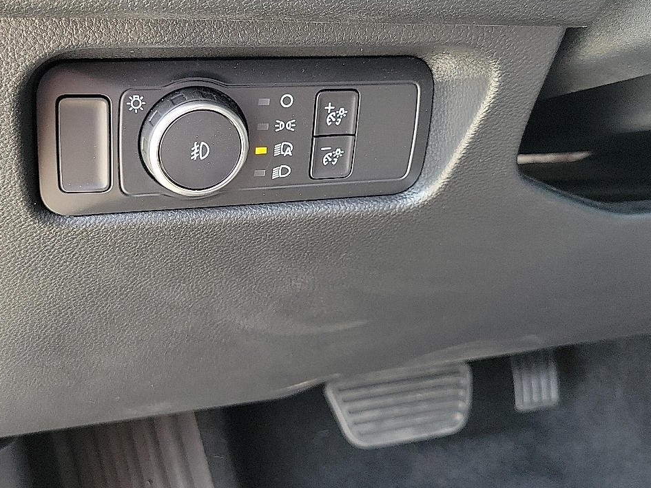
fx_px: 828
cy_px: 196
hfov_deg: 42.8
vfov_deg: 32.8
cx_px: 281
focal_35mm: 44
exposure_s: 1/59.2
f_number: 1.8
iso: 129
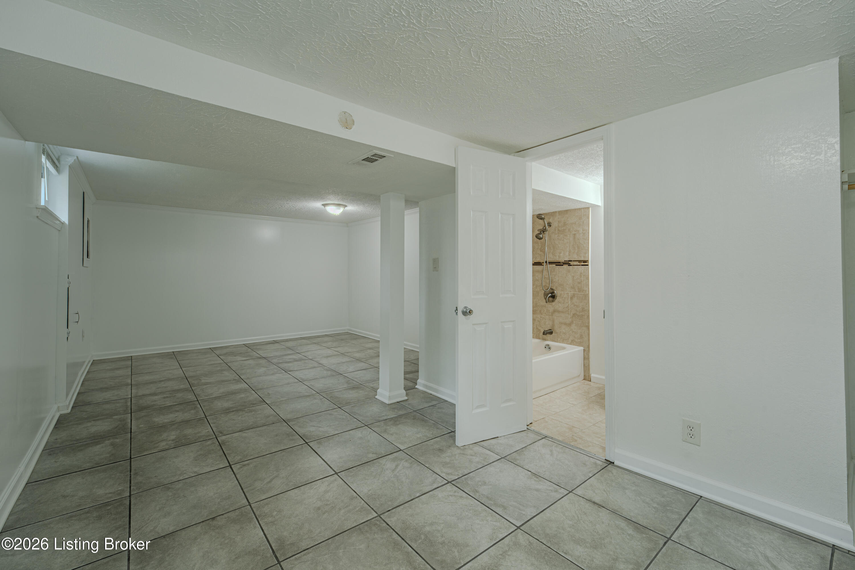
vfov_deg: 81.2
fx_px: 332
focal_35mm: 14
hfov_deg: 104.3
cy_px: 285
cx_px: 428
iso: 100
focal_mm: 14
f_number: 9
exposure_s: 1/40
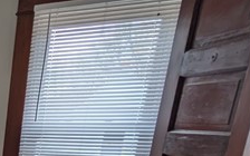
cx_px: -166
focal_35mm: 58
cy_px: 250
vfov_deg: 19.0
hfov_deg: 23.7
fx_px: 395
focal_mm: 2.02
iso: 62
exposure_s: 1/120
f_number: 1.7
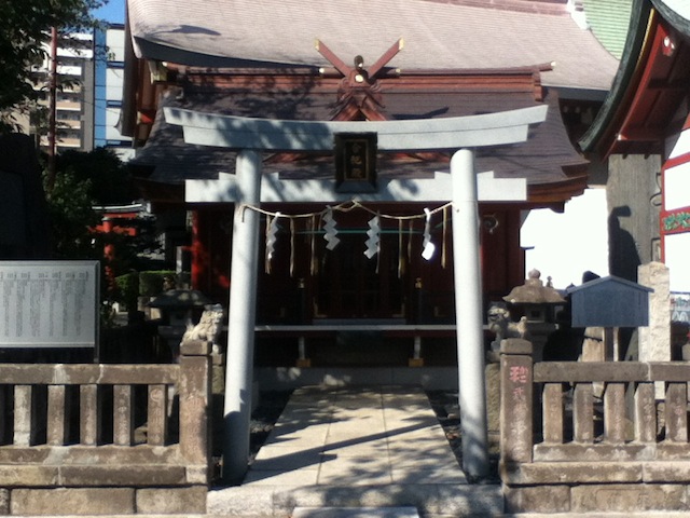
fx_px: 638
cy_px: 259
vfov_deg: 44.2
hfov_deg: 56.8
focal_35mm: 32
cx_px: 345
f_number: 2.4
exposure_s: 1/987
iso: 80
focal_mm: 3.85
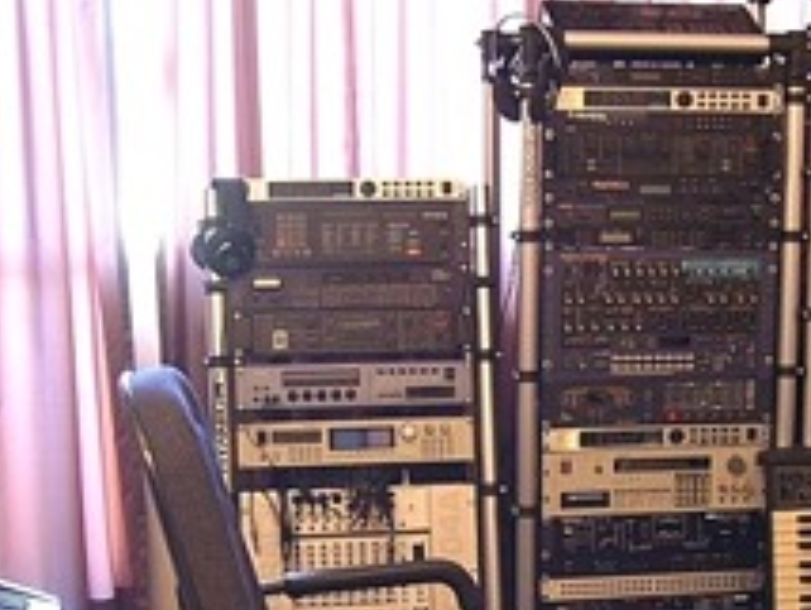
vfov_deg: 20.4
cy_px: 534
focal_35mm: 71
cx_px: 531
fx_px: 1665
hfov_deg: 27.2
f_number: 2.8
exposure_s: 1/3.4
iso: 400
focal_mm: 8
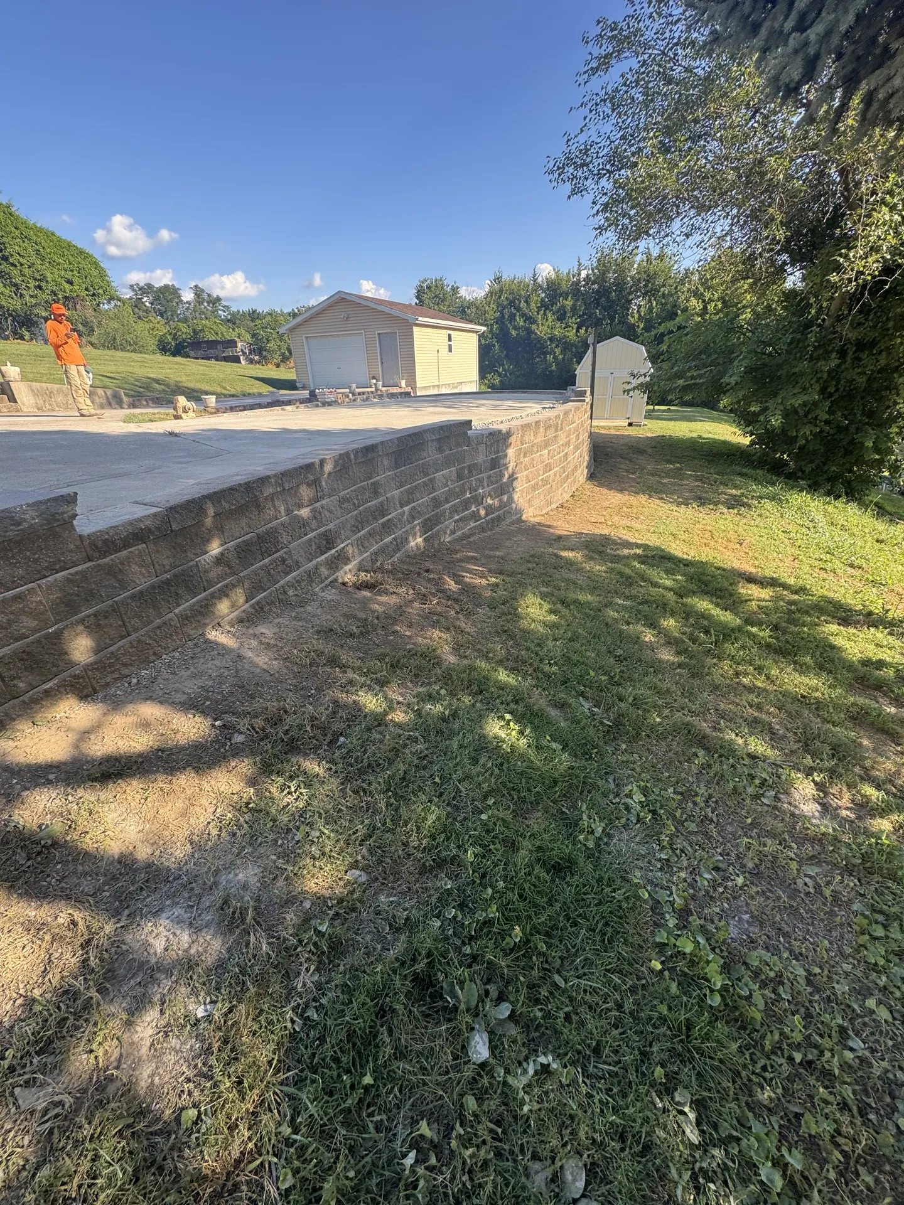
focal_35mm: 14
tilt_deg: -24.8
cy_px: 602
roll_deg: +2.4
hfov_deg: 85.7
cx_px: 452
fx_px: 487
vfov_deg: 102.1
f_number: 2.2
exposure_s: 1/270
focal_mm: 2.22
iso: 40
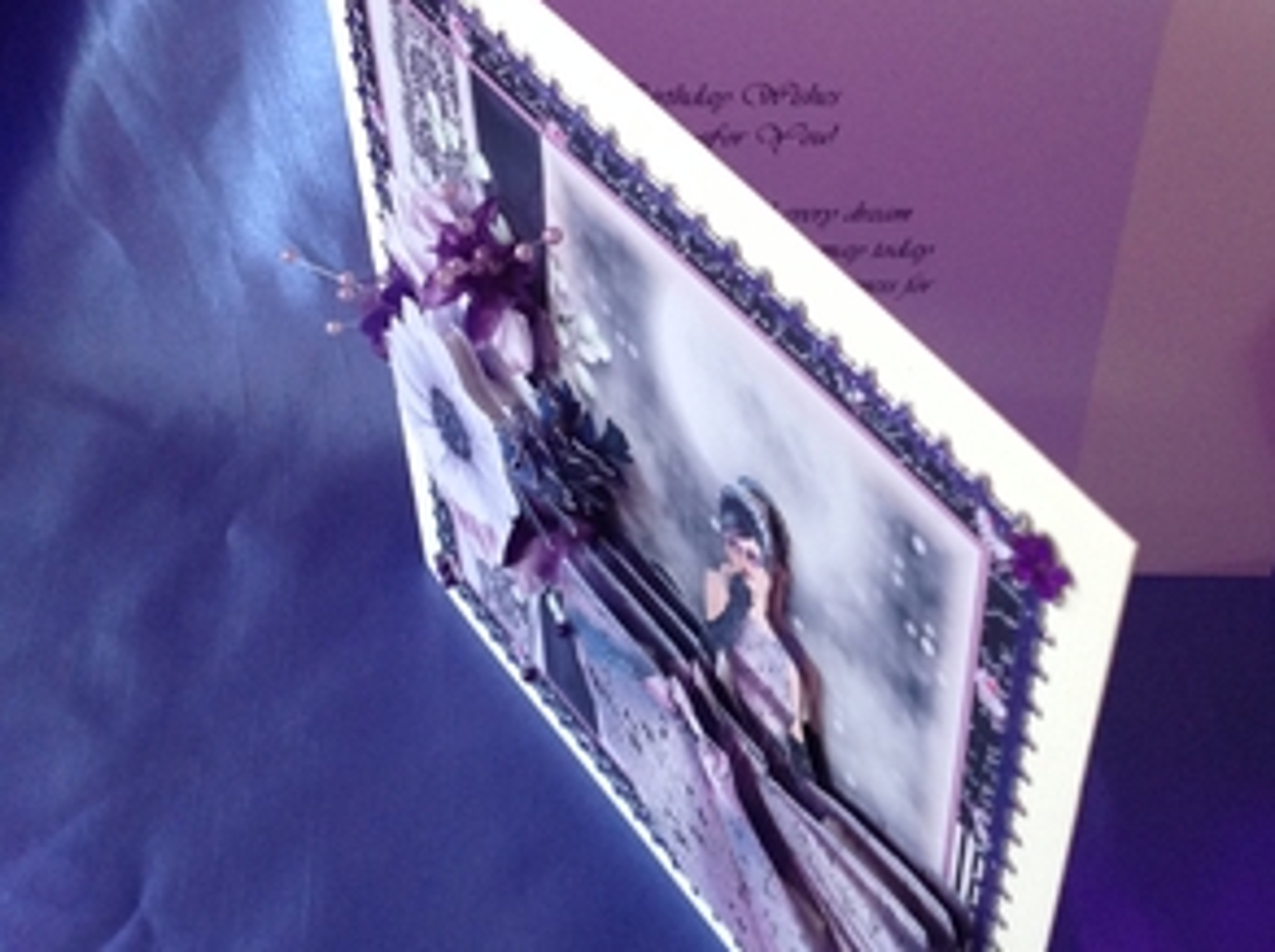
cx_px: 720
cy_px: 445
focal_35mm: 54
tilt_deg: -45.5
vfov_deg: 27.0
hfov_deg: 35.5
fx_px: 1986
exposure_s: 1/15
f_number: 2.4
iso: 125
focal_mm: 4.28
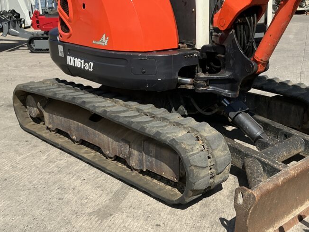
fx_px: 393
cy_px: 121
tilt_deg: -18.3
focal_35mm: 44
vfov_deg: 32.9
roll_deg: -0.6
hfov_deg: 42.3
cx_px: 209
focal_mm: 3
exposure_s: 1/1675
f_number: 1.8
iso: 25
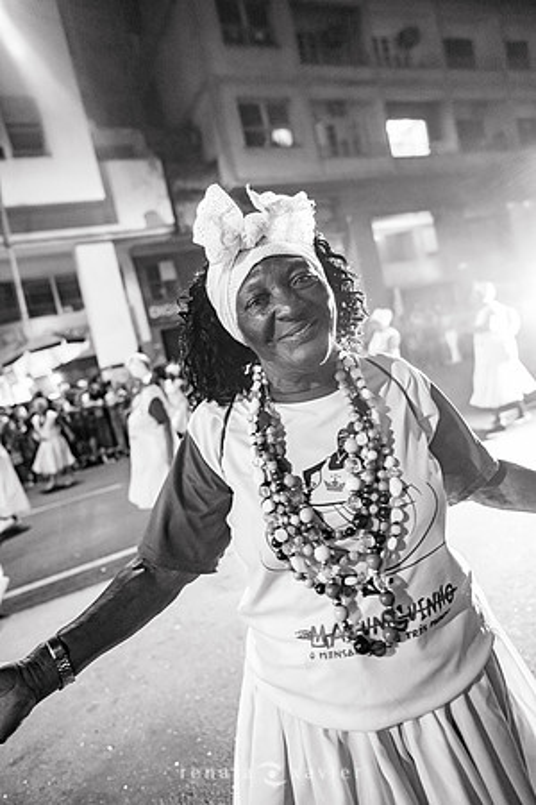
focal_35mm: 24
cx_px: 268
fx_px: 536
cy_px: 402
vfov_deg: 73.7
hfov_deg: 53.1
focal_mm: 24
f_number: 2.5
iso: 5000
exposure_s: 1/200
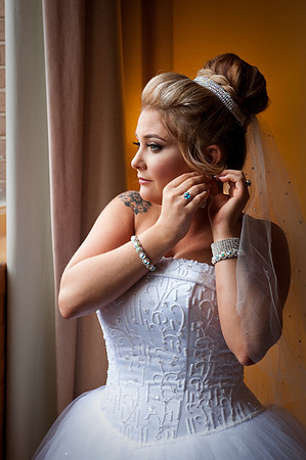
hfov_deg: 19.4
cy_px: 230
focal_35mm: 70
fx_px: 894
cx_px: 153
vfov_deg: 28.9
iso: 640
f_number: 5.6
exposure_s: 1/160
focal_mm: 70
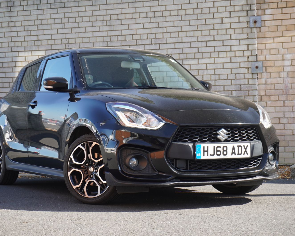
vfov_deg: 20.0
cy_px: 118
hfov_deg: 24.9
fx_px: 668
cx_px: 132
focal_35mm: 77
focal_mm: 45
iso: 320
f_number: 5.6
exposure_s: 1/160
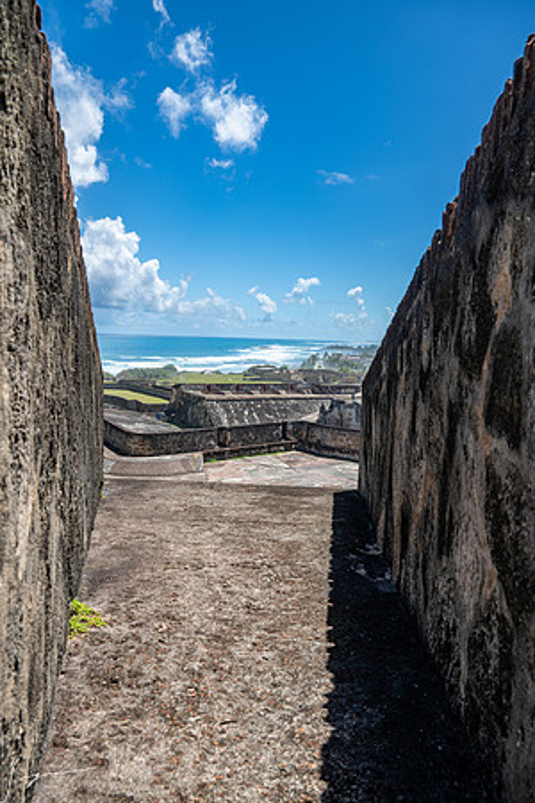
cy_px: 402
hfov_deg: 53.1
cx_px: 268
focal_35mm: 24
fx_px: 535
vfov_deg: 73.7
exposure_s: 1/125
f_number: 8
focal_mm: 24
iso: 110
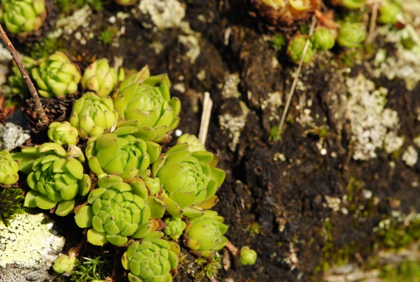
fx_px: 1490
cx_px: 210
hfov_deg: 16.0
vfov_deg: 10.8
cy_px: 141
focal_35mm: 128
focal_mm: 85
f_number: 8
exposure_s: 1/160
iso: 100
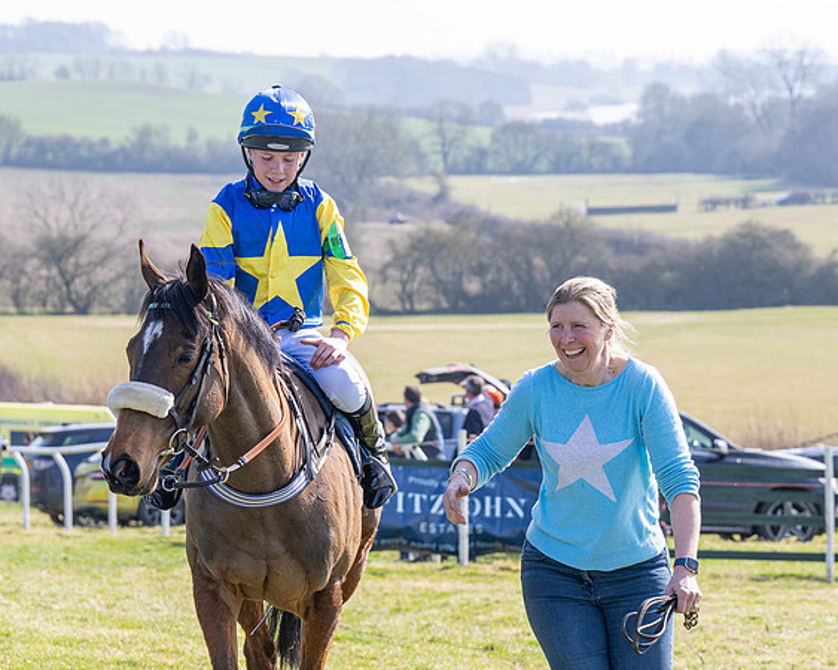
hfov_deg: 12.9
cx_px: 349
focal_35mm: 150
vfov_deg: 10.3
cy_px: 329
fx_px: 3714
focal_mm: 85
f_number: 5
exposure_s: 1/640
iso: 200
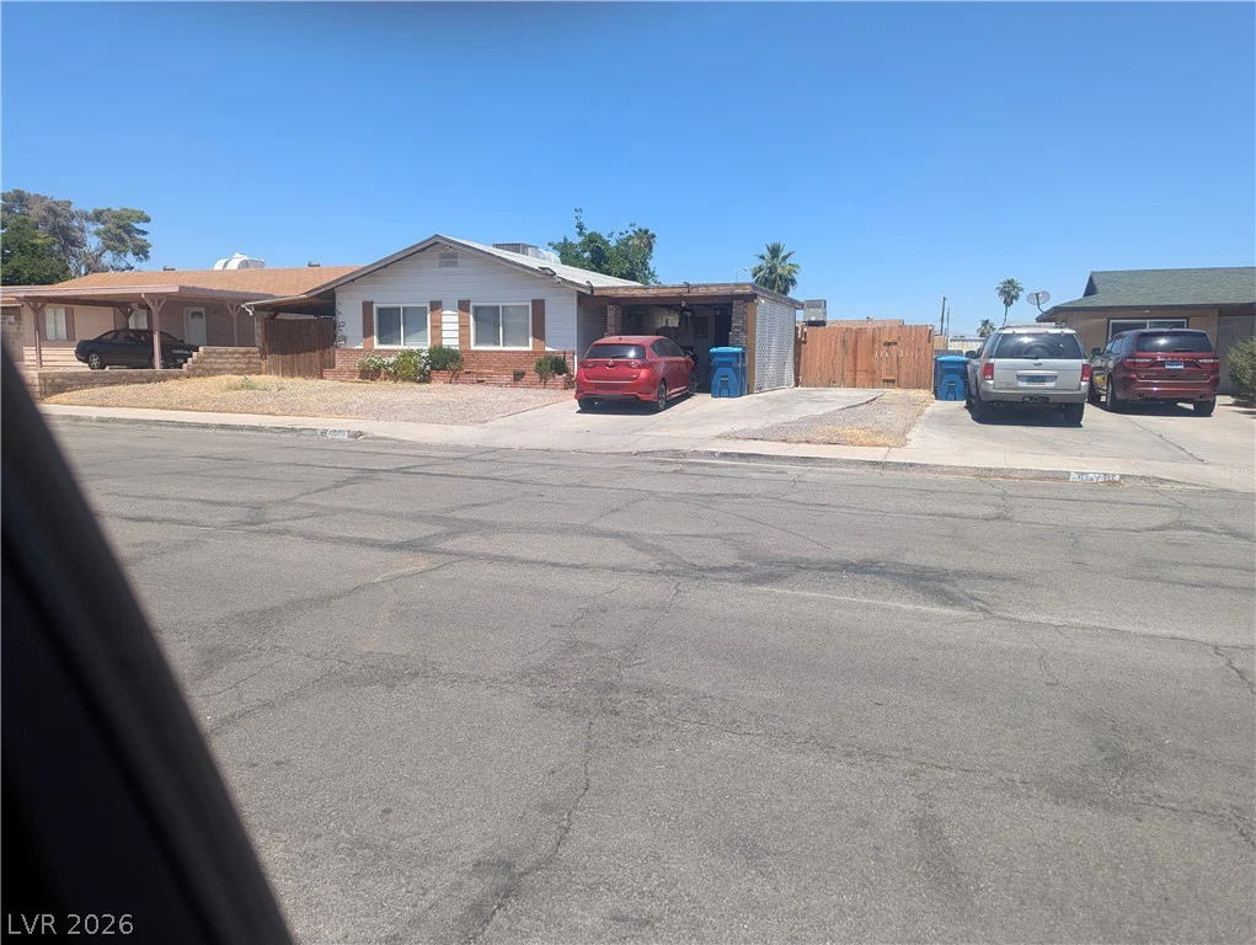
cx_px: 628
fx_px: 872
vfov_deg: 56.9
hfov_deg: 71.5
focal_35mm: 24
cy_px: 472
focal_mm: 6.81
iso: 42
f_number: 1.85
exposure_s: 1/1770
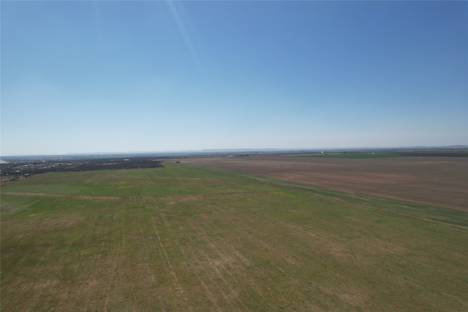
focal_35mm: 22
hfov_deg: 78.6
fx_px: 286
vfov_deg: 57.2
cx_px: 234
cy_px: 156
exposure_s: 1/2500
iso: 100
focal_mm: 8.38
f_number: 2.8
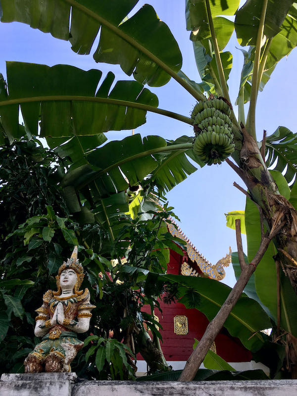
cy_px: 198
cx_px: 148
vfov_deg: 61.7
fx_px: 332
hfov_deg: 48.2
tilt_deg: +45.8
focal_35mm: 29
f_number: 2.2
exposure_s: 1/475
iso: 25
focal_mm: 4.15
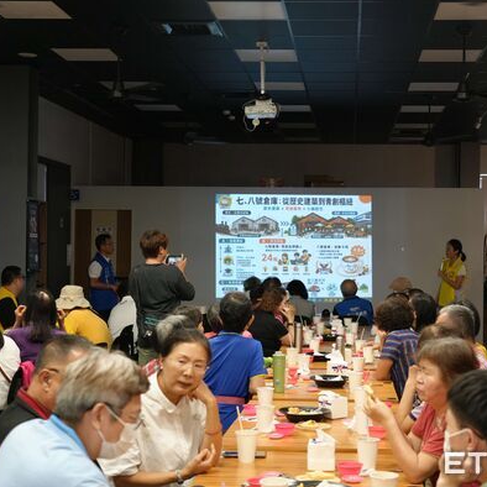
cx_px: 299
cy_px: 241
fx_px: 907
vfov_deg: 30.0
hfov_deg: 29.9
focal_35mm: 57
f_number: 4
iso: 4000
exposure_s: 1/160
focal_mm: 44
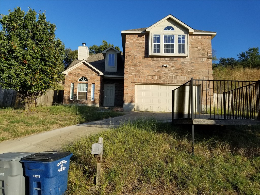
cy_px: 98
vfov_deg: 53.1
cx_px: 130
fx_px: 195
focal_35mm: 26
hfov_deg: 67.3
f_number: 1.7
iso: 50
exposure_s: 1/1908
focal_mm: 4.25
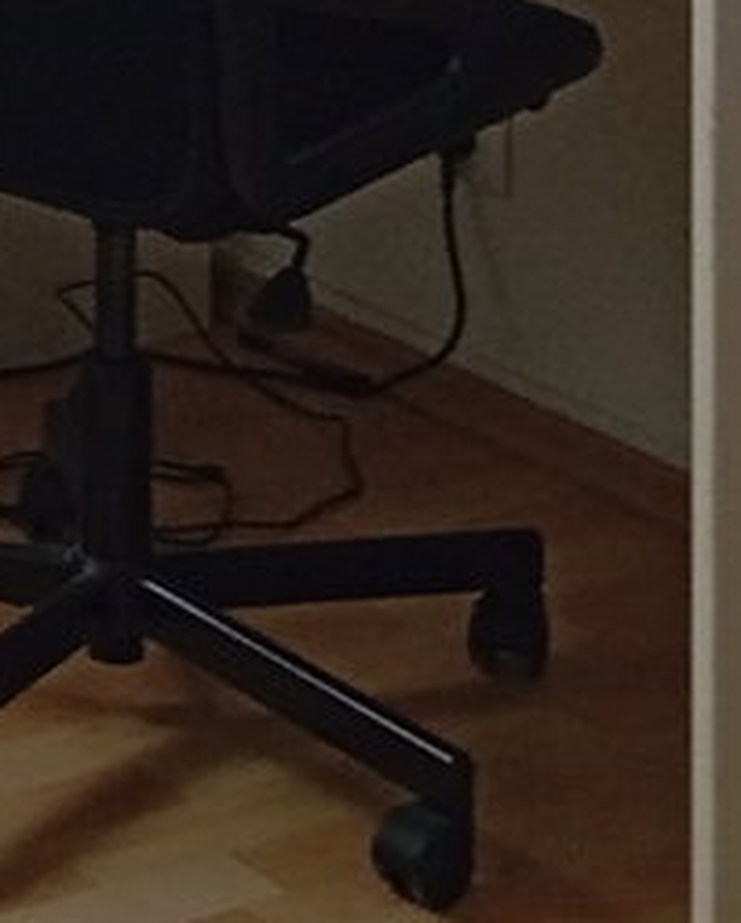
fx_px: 4734
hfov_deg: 8.2
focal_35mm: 173
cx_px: -1077
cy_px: -1053
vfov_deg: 10.1
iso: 119
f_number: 1.8
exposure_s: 1/50
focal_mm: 4.25
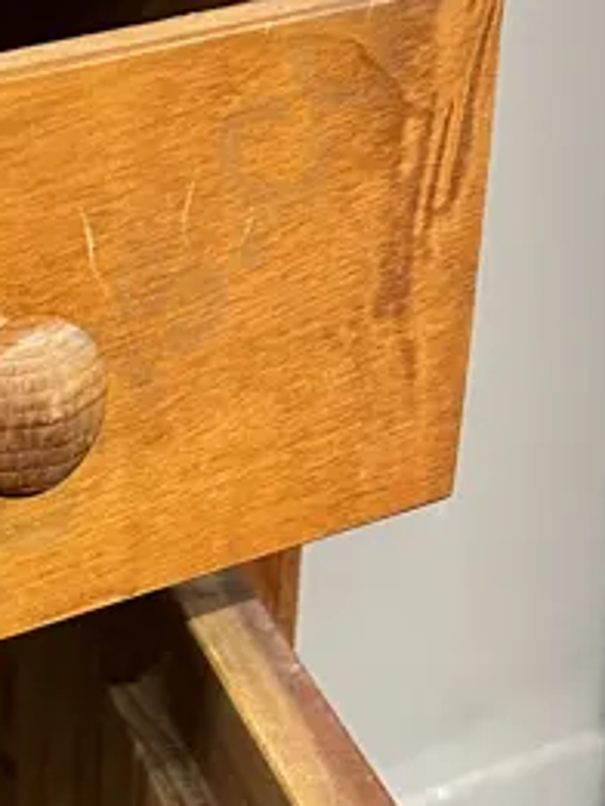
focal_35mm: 94
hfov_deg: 14.3
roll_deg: +7.0
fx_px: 2189
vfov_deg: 19.3
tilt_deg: -33.3
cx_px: -389
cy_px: 1035
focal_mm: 6.86
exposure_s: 1/50
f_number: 1.78
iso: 400
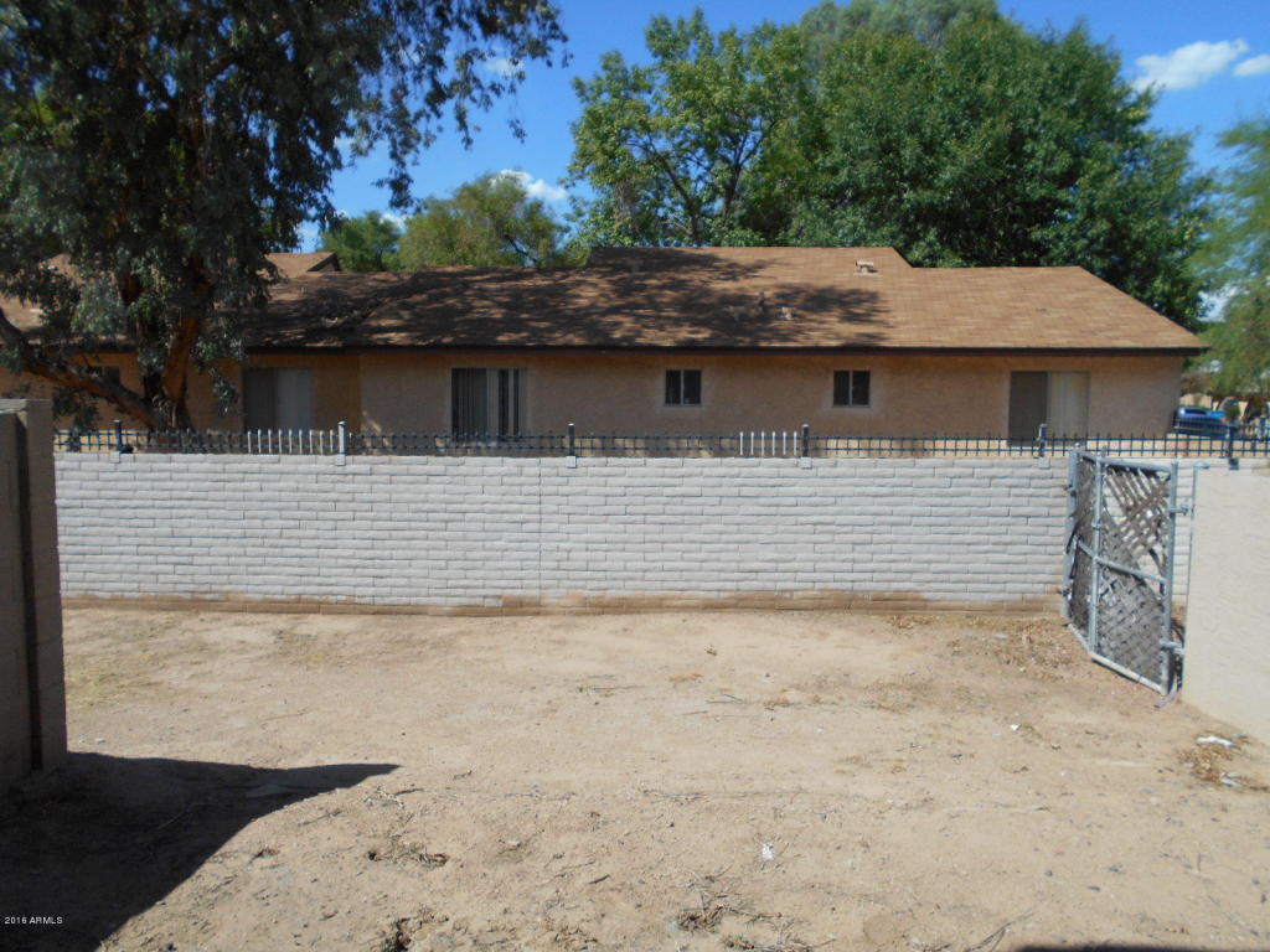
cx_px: 635
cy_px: 476
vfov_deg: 53.1
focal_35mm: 26
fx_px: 954
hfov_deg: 67.3
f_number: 3.2
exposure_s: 1/1250
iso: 80
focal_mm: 4.6
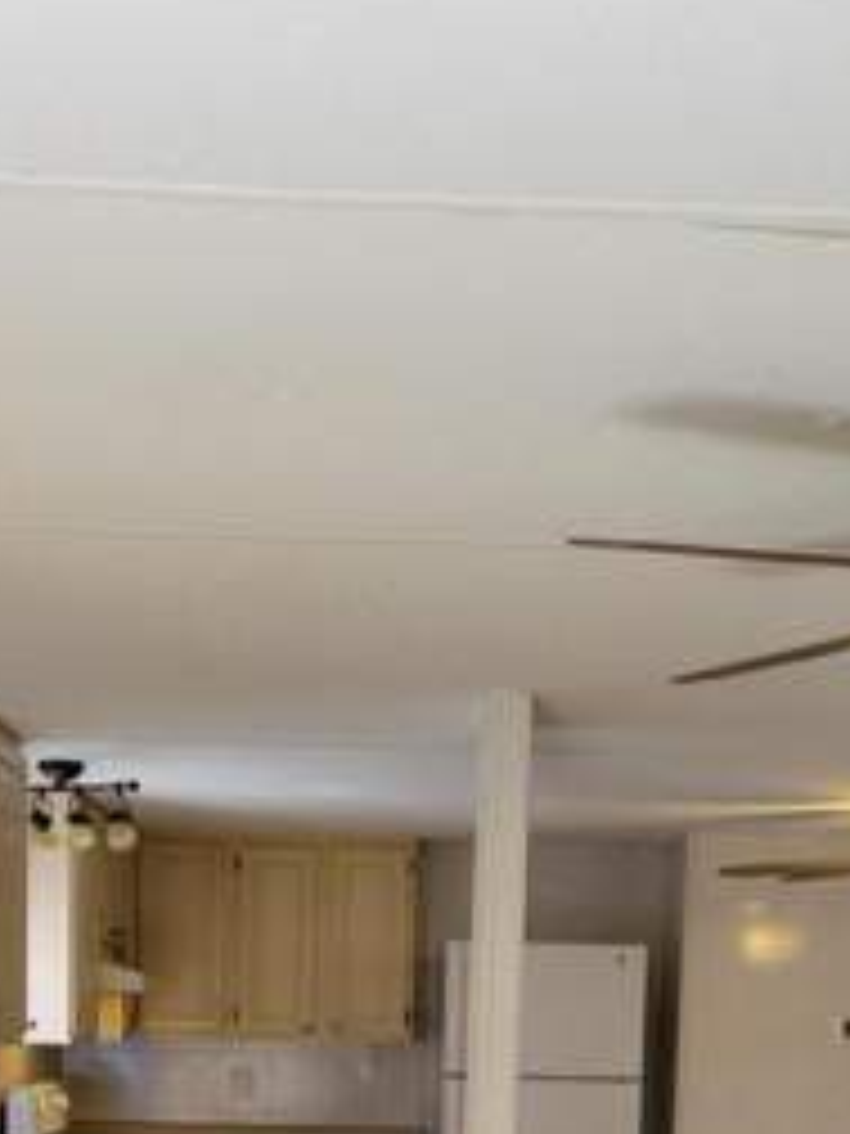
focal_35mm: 66
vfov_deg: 26.4
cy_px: 1336
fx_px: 2161
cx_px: 396
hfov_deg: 22.3
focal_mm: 5.4
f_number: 1.8
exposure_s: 1/120
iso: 200
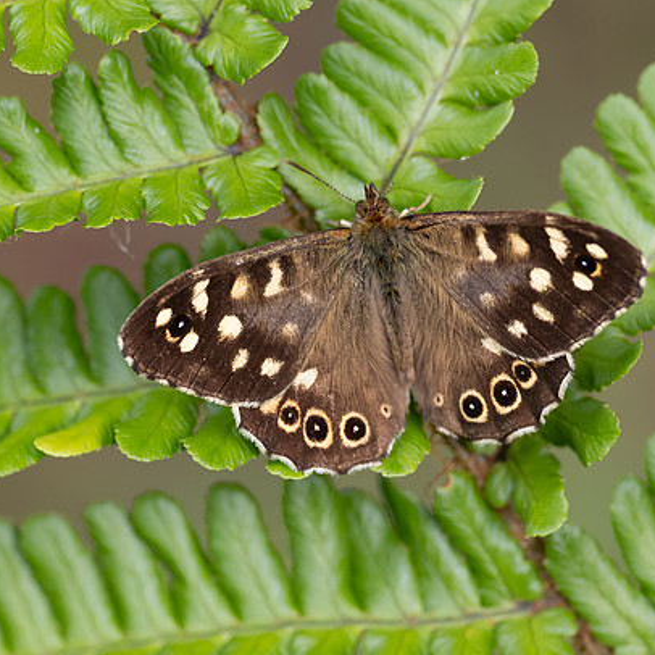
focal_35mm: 863
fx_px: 18475
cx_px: 433
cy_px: 316
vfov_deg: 2.0
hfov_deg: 2.0
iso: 640
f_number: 4
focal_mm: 300
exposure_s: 1/400
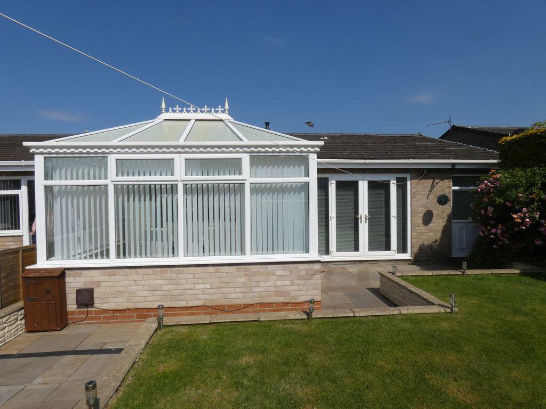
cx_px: 273
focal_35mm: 20
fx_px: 315
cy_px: 204
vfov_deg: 66.0
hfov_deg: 81.7
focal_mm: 3.6
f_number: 5.6
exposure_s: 1/800
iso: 80
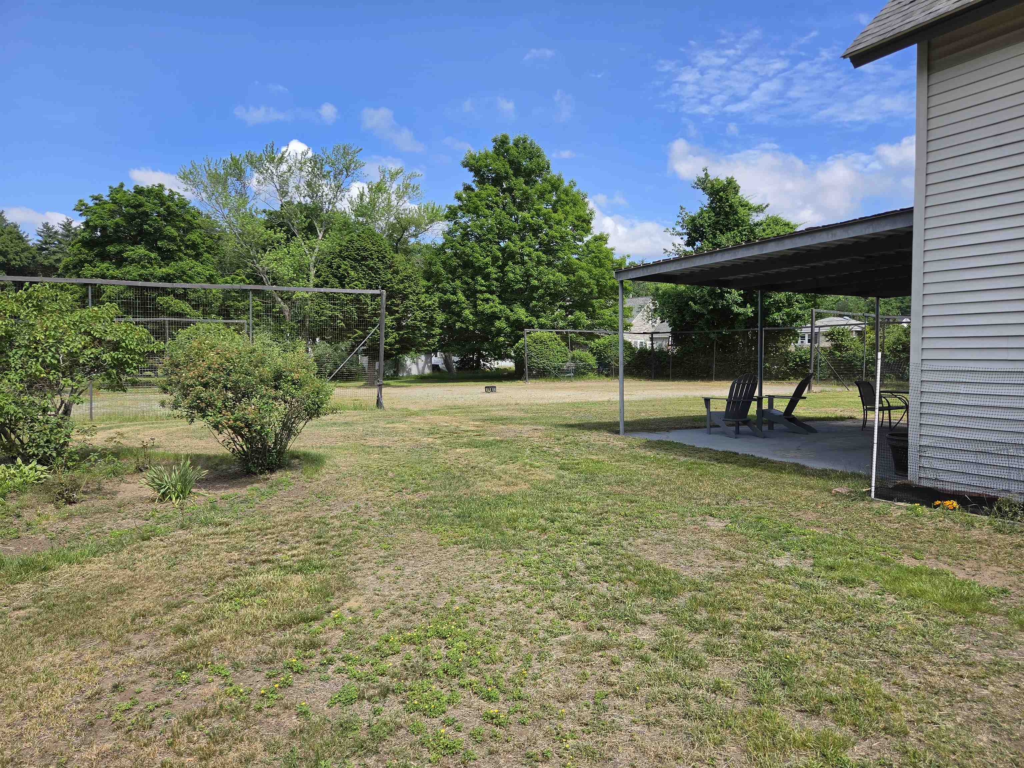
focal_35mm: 23
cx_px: 512
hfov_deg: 73.9
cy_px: 384
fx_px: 680
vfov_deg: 58.9
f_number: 1.8
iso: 80
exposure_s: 1/3446
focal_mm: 5.4
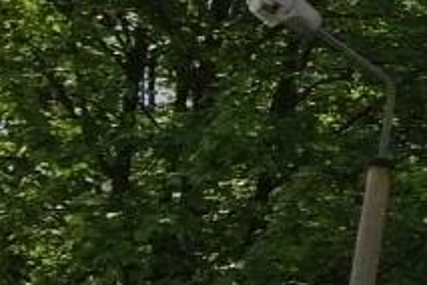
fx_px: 2502
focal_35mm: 211
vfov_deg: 6.5
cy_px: 24
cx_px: 1213
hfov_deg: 8.4
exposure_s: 1/320
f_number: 7.9
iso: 100
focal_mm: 5.2
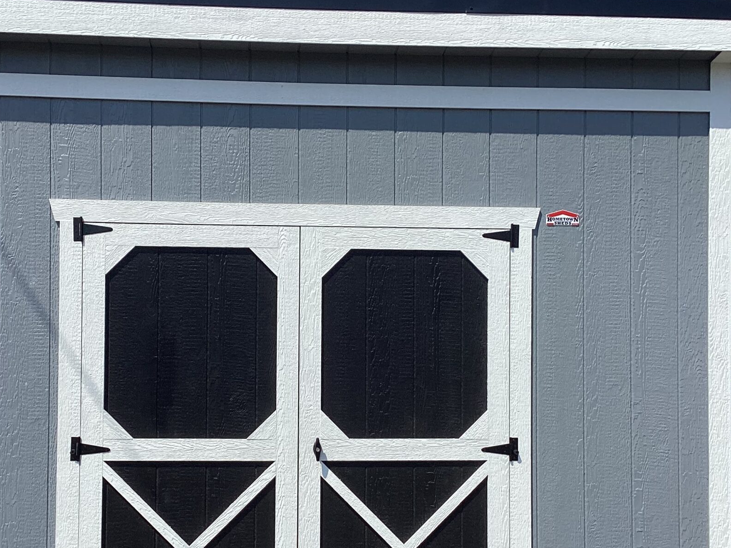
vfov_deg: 29.0
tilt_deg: -0.3
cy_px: 333
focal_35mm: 50
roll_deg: -0.2
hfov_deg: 38.1
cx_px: 325
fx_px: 1056
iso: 25
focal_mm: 3.3
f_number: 2.4
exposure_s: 1/2262
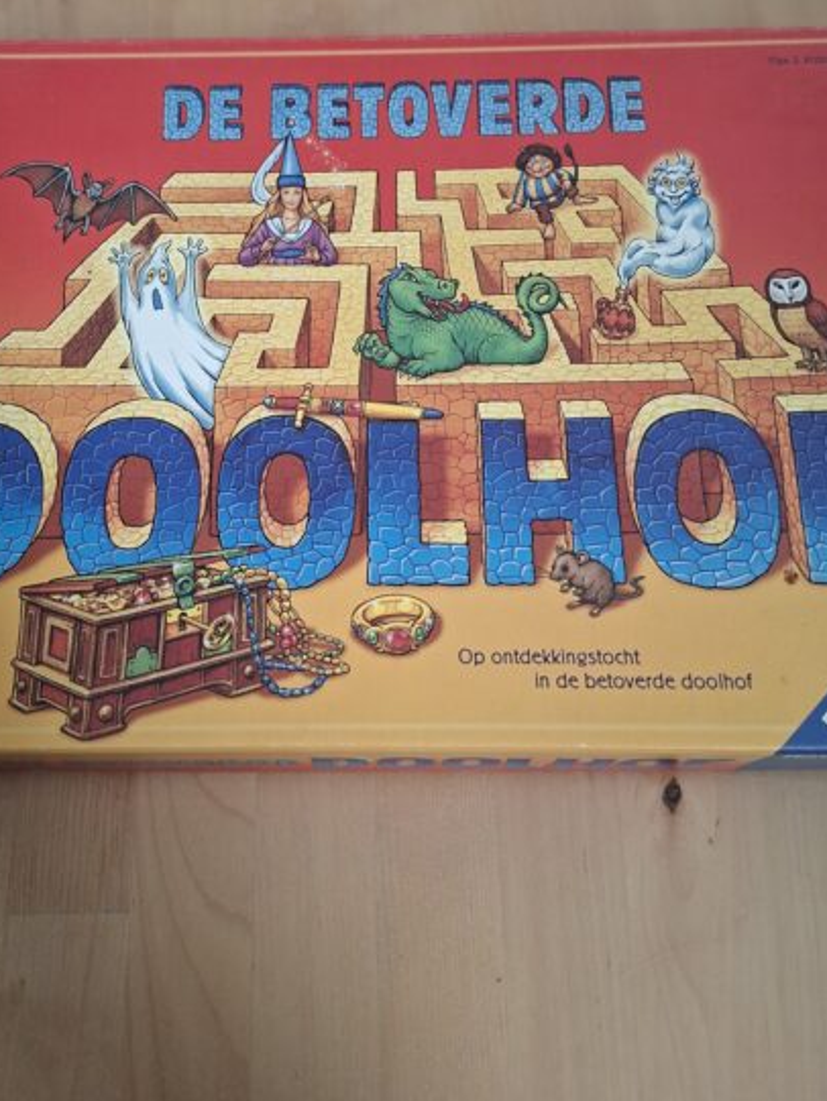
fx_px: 1083
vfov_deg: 53.6
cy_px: 450
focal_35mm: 34
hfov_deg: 41.8
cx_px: 369
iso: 250
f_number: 1.8
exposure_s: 1/100
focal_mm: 5.54
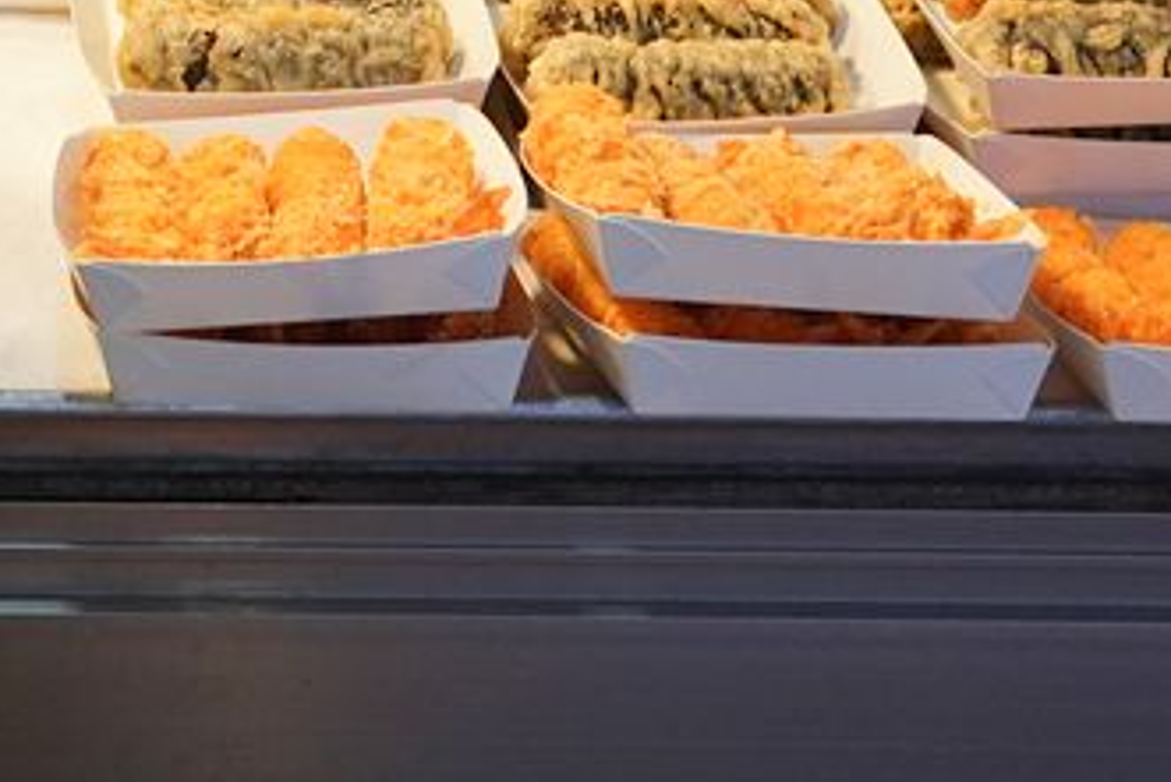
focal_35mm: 145
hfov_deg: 13.5
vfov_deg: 8.9
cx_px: -481
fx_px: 4718
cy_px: -782
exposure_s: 1/100
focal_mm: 24
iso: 800
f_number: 7.1
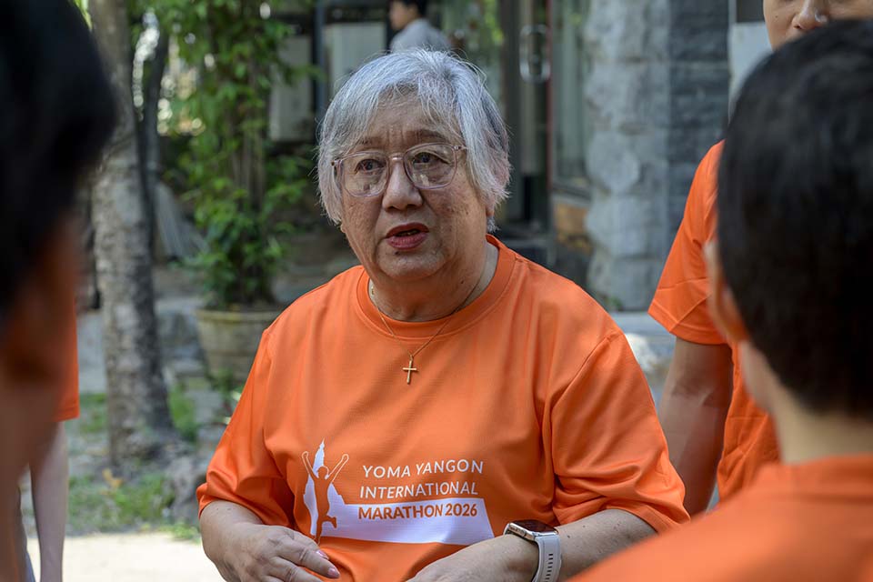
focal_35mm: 96
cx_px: 436
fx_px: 2328
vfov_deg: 14.3
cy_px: 291
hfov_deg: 21.2
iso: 640
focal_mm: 96
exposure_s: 1/250
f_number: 8
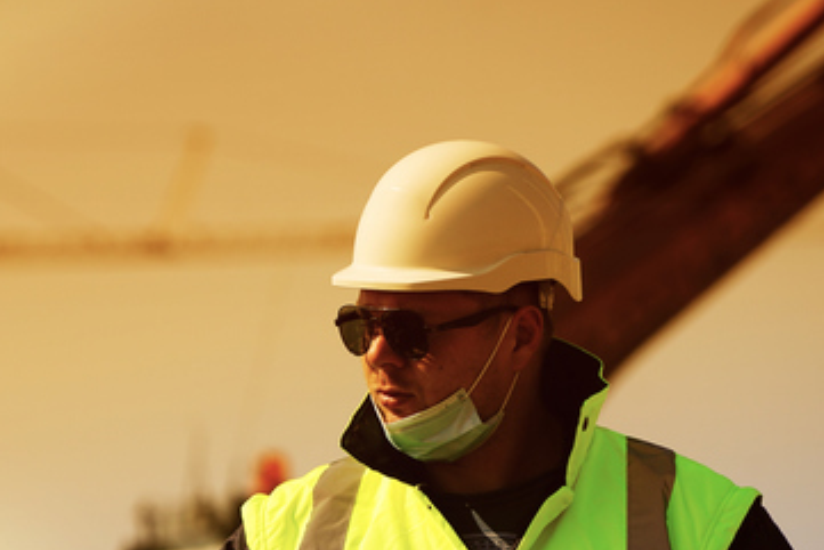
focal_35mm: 401
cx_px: 160
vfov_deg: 3.4
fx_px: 9182
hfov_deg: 5.1
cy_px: 526
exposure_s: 1/1250
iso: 100
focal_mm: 200
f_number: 5.6
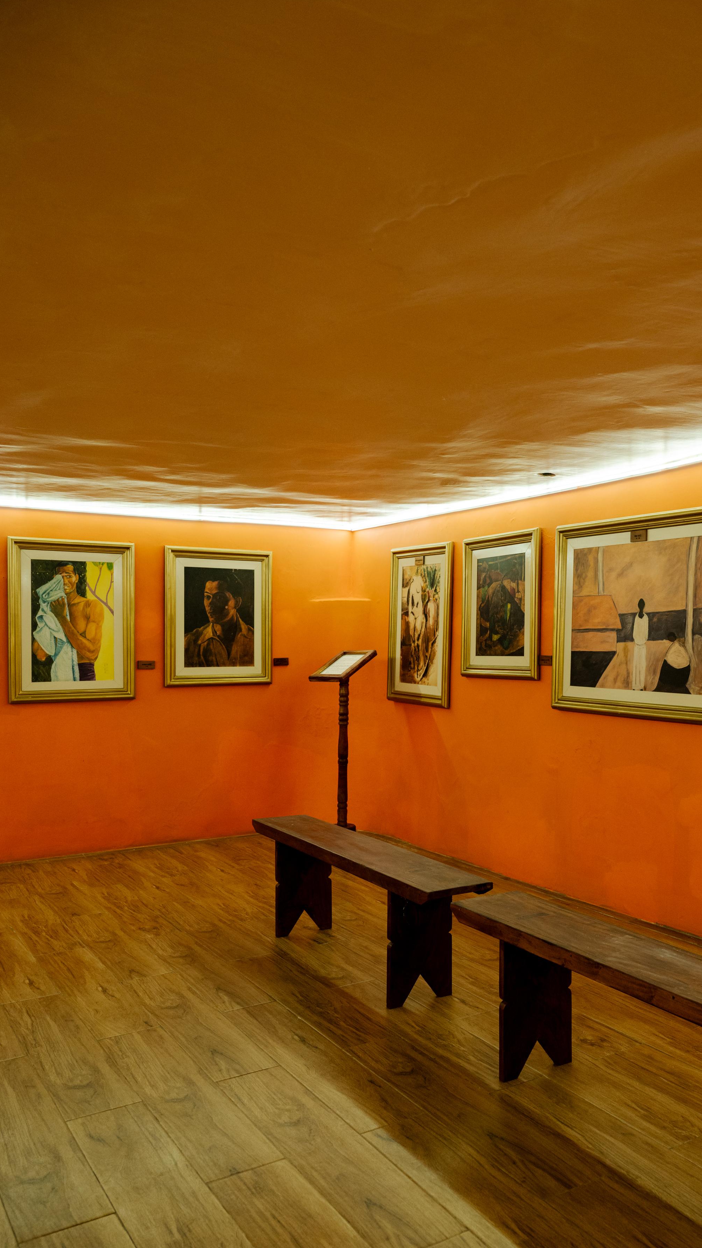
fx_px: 993
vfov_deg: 64.3
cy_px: 651
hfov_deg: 38.4
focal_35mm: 30
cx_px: 484
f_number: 4
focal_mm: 24
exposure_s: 1/25
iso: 400
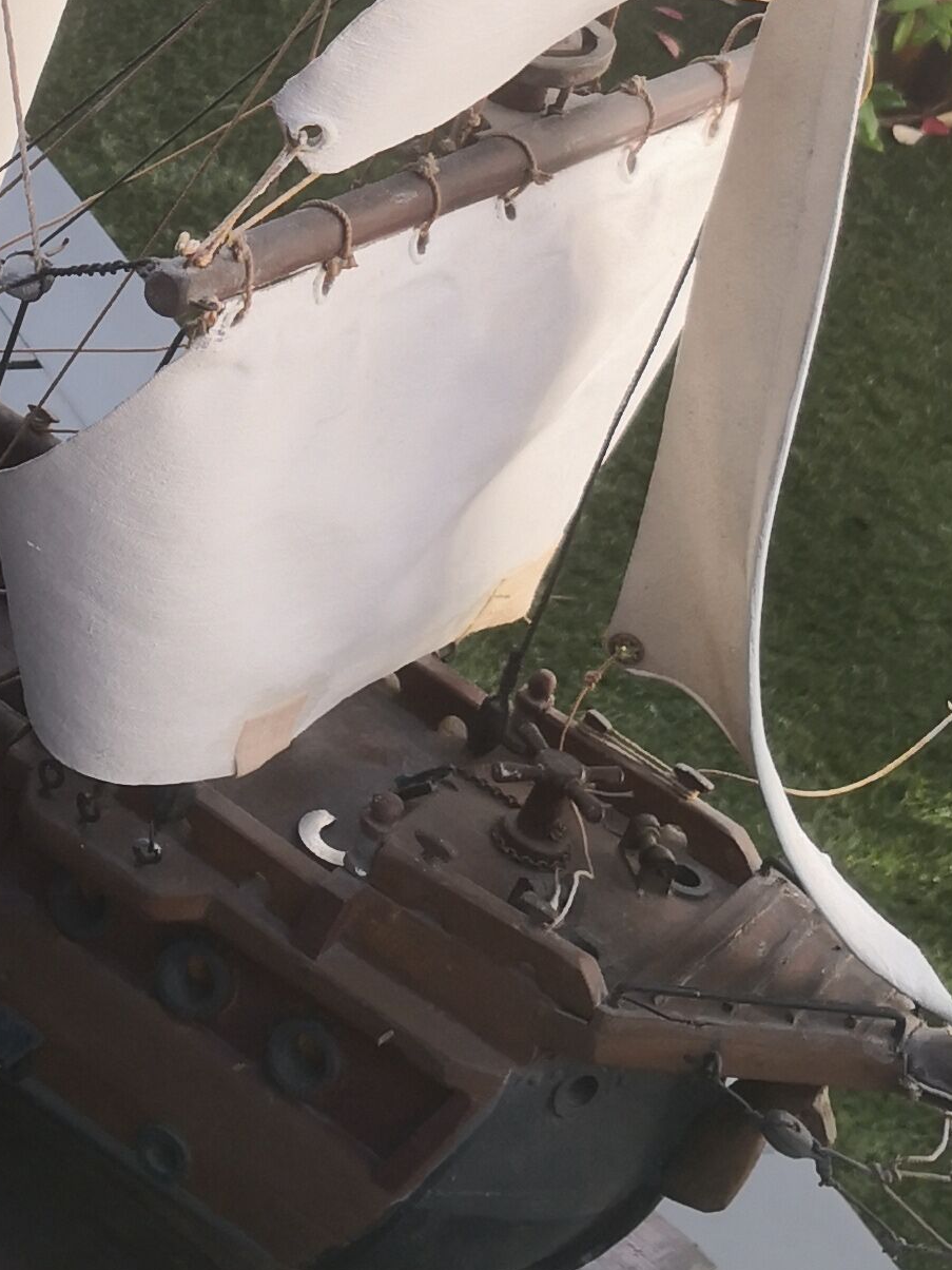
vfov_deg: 21.2
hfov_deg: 16.5
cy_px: -23
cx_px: 221
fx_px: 3264
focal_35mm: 89
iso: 50
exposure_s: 1/406
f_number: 1.6
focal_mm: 3.95
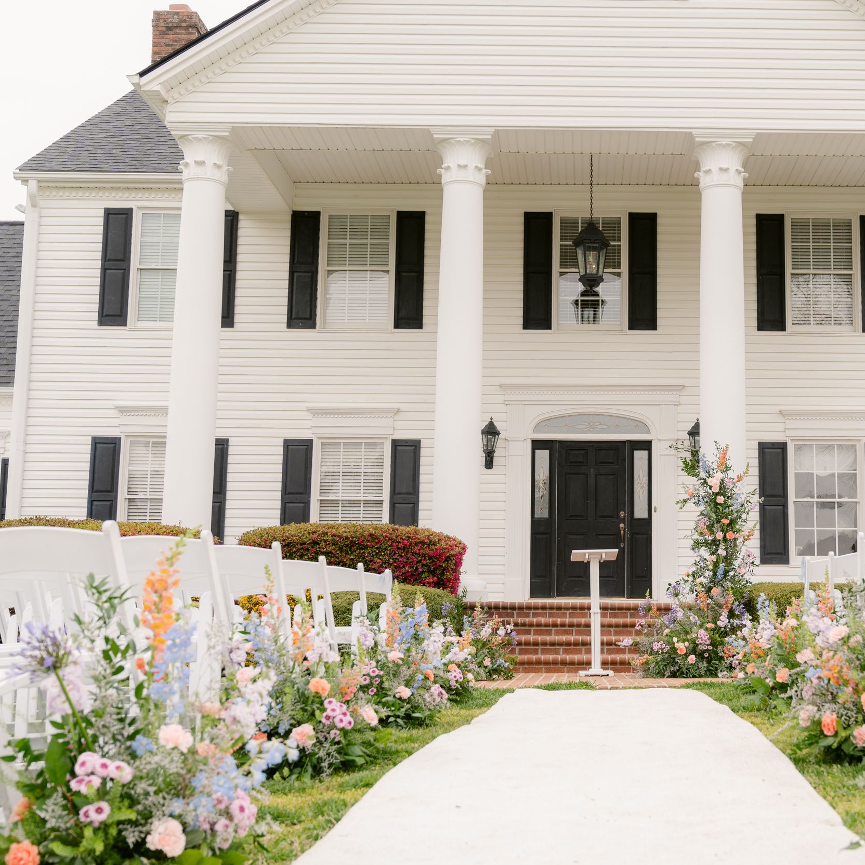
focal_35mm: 46
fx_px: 1300
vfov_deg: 36.8
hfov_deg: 36.3
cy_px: 433
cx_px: 603
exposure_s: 1/250
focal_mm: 35
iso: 160
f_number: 5
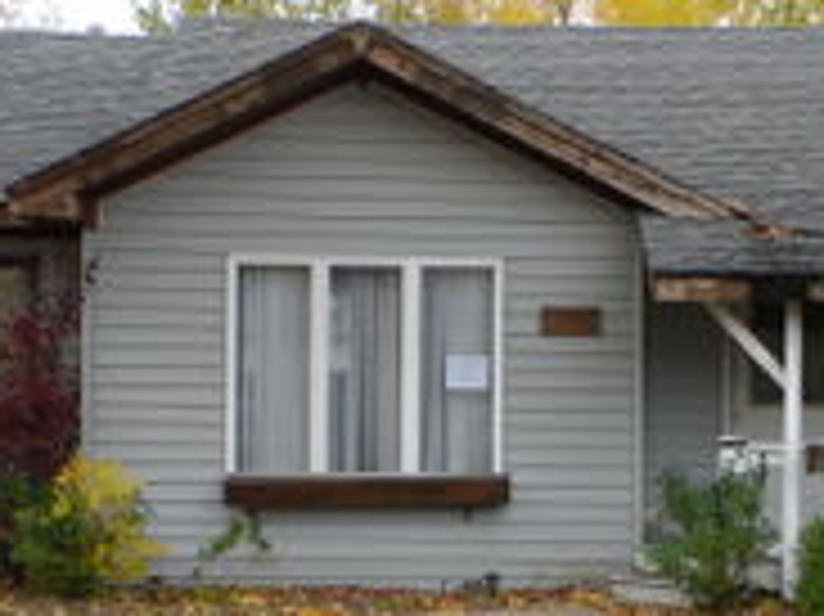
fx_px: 1998
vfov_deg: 17.5
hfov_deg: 23.0
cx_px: 662
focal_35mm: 84
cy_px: 418
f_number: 3.4
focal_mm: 5.3
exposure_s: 1/250
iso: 80
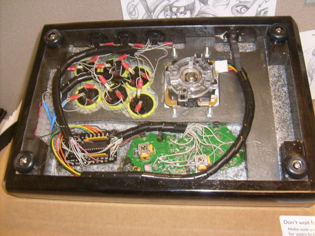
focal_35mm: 35
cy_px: 118
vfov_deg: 40.7
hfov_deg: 52.6
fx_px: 318
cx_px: 158
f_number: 2.8
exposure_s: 1/45
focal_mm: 5.8
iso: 100
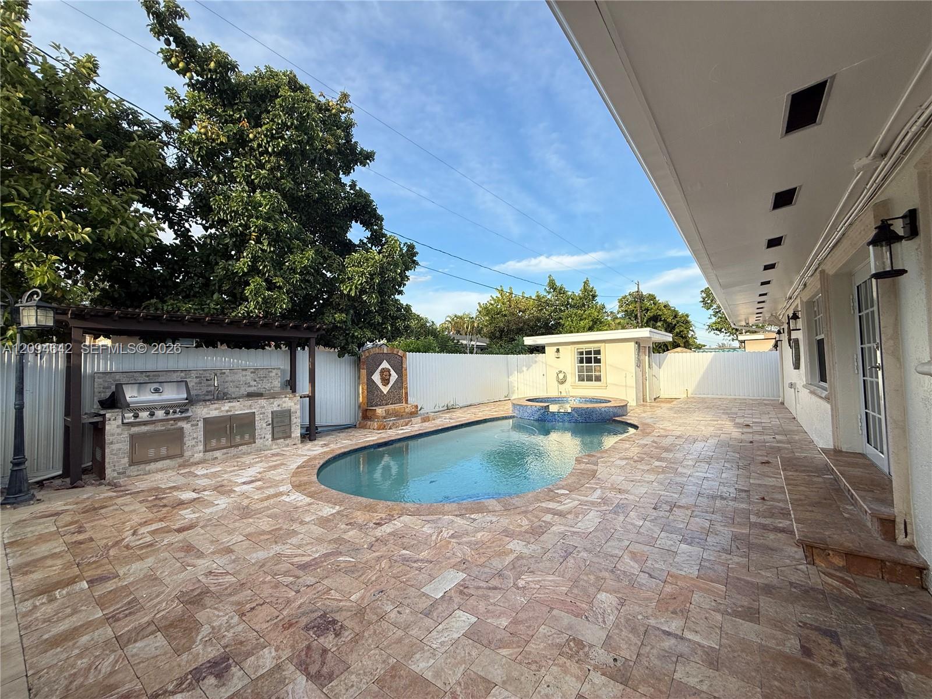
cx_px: 466
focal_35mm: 14
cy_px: 350
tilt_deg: +1.9
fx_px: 377
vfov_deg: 85.7
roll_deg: +1.2
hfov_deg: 102.1
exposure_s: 1/779
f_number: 2.2
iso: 50
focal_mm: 2.22
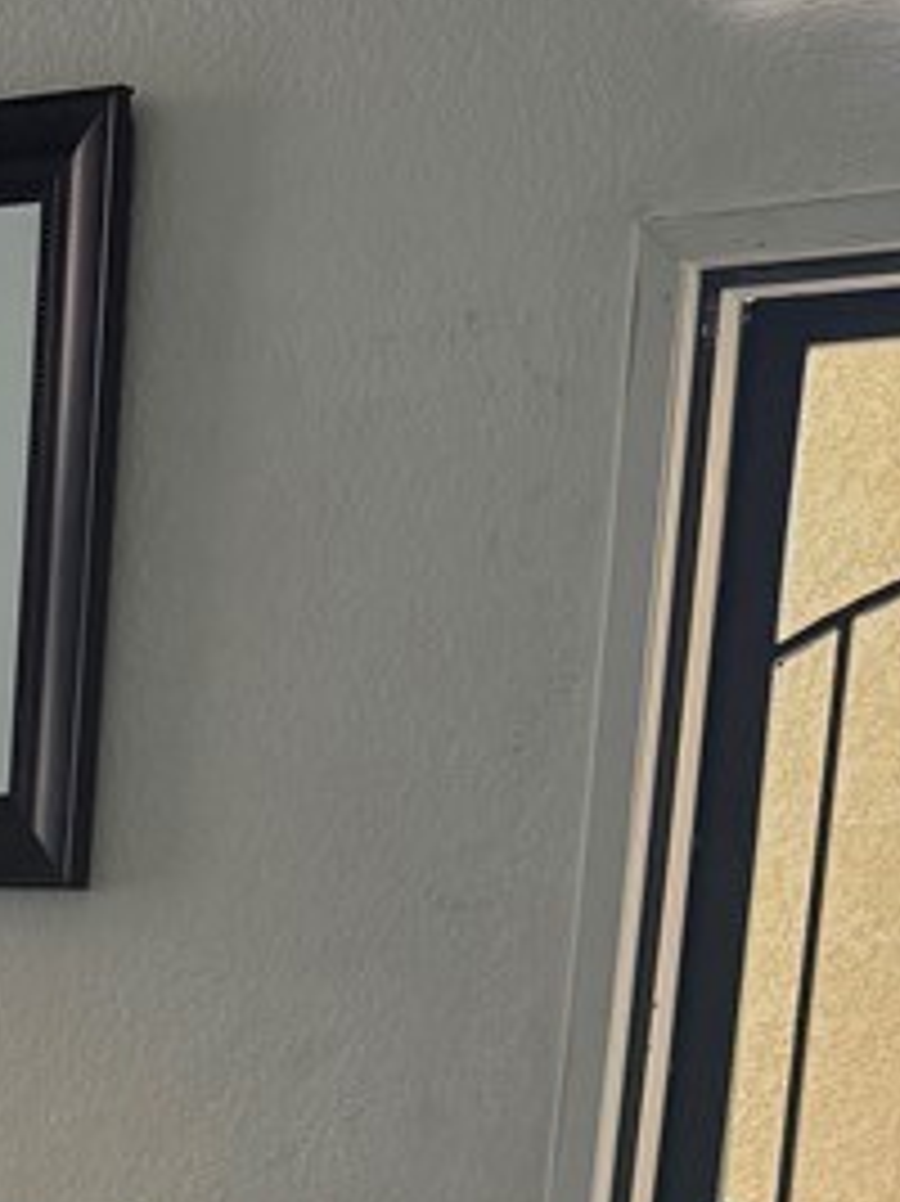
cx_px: -315
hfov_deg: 15.2
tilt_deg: -13.2
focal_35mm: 92
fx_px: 3192
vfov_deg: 18.9
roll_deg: -2.0
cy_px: 1765
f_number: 1.78
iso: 200
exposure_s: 1/191
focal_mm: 6.76
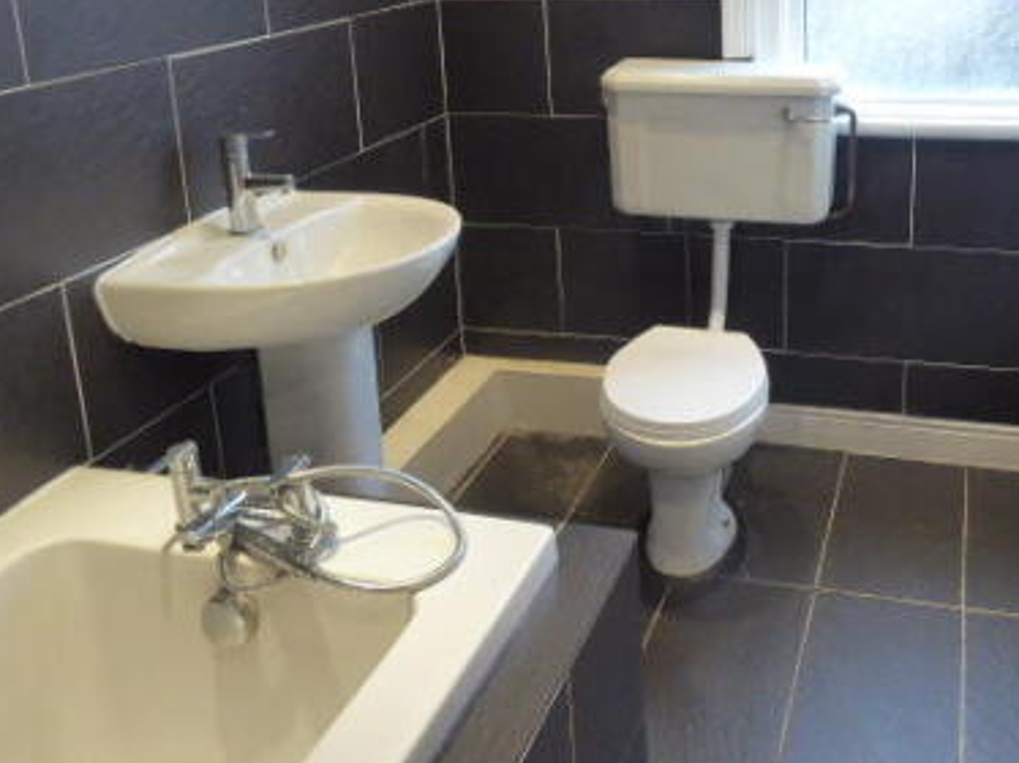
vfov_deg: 36.0
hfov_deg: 47.4
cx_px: 650
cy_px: 192
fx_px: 1147
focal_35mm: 39
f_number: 3.3
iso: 400
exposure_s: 1/25
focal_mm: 4.3
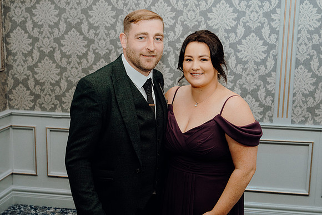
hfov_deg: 43.6
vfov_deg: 29.9
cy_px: 108
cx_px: 161
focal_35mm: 45
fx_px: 403
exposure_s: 1/160
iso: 2500
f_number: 5
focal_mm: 45
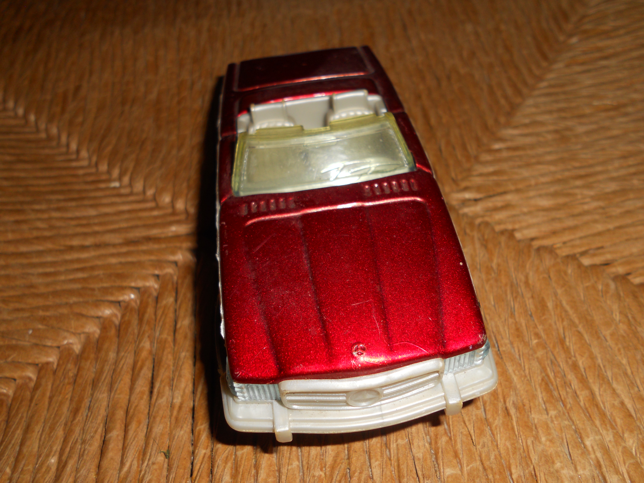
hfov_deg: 56.8
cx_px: 322
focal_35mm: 32
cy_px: 242
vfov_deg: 44.2
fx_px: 595
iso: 80
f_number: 8.8
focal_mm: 5.8
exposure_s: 1/25
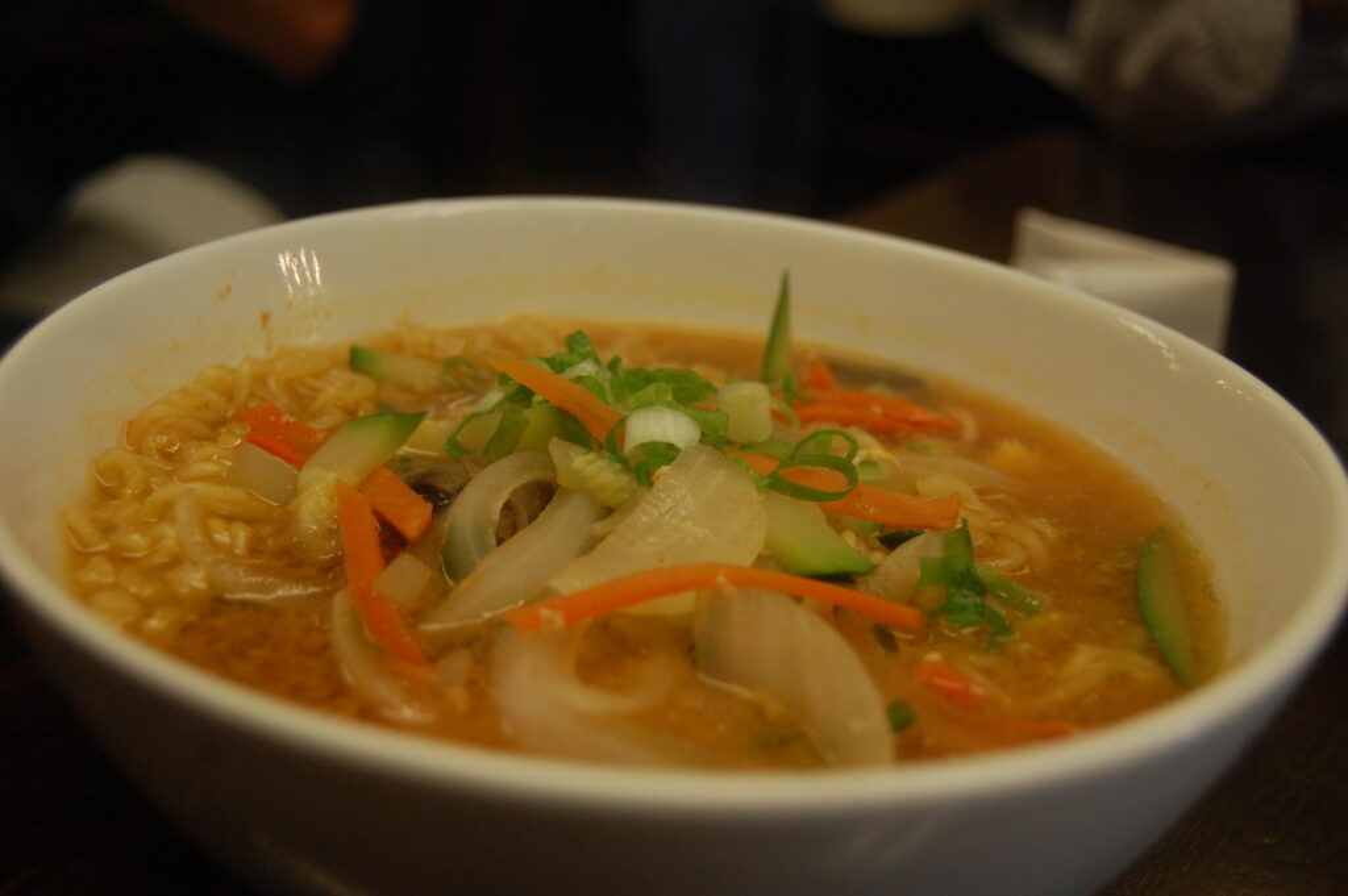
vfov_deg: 28.9
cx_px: 674
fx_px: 1740
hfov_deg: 42.4
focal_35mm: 46
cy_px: 448
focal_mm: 31
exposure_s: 1/30
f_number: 4.5
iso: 720
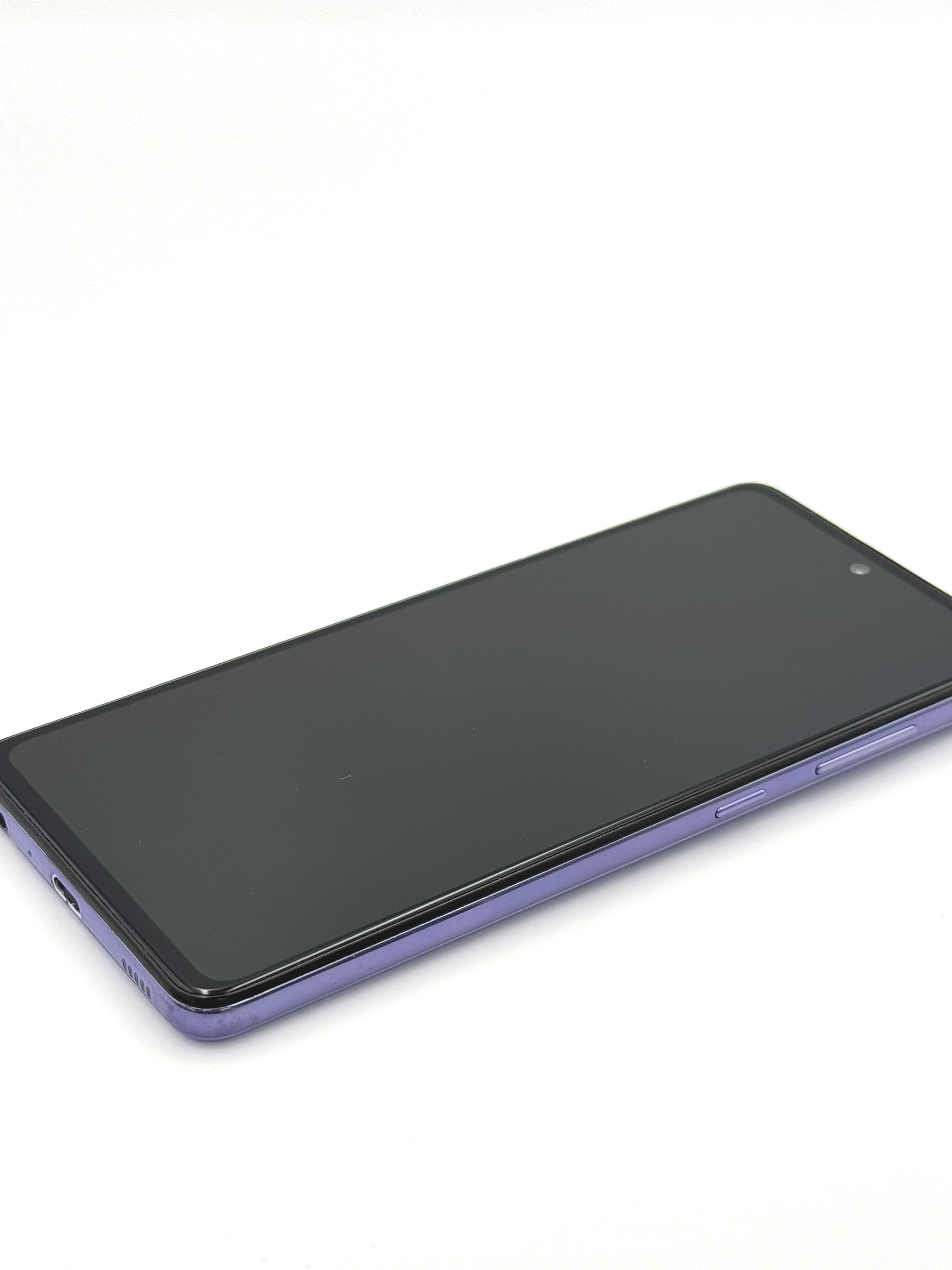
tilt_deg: -36.0
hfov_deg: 24.4
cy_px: 757
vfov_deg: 32.1
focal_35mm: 60
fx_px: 2200
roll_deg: -2.4
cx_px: 523
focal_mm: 6.76
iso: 64
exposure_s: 1/402
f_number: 1.78
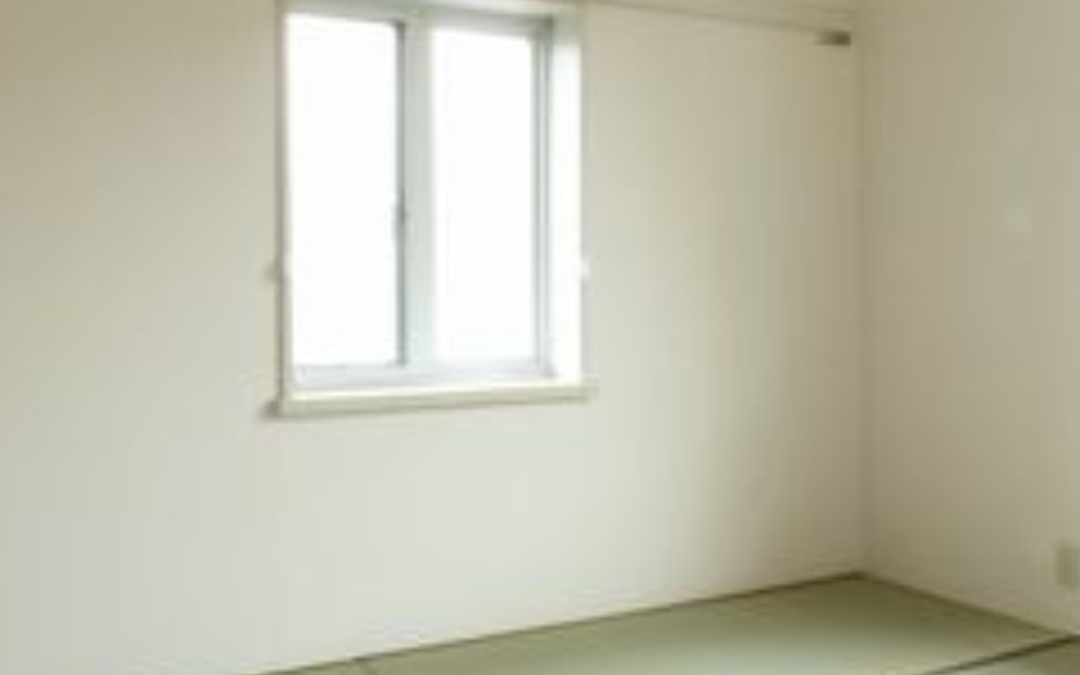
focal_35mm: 38
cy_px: 302
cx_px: 630
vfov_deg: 33.6
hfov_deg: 51.3
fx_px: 1118
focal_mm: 3.58
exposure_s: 1/8
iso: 100
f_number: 8
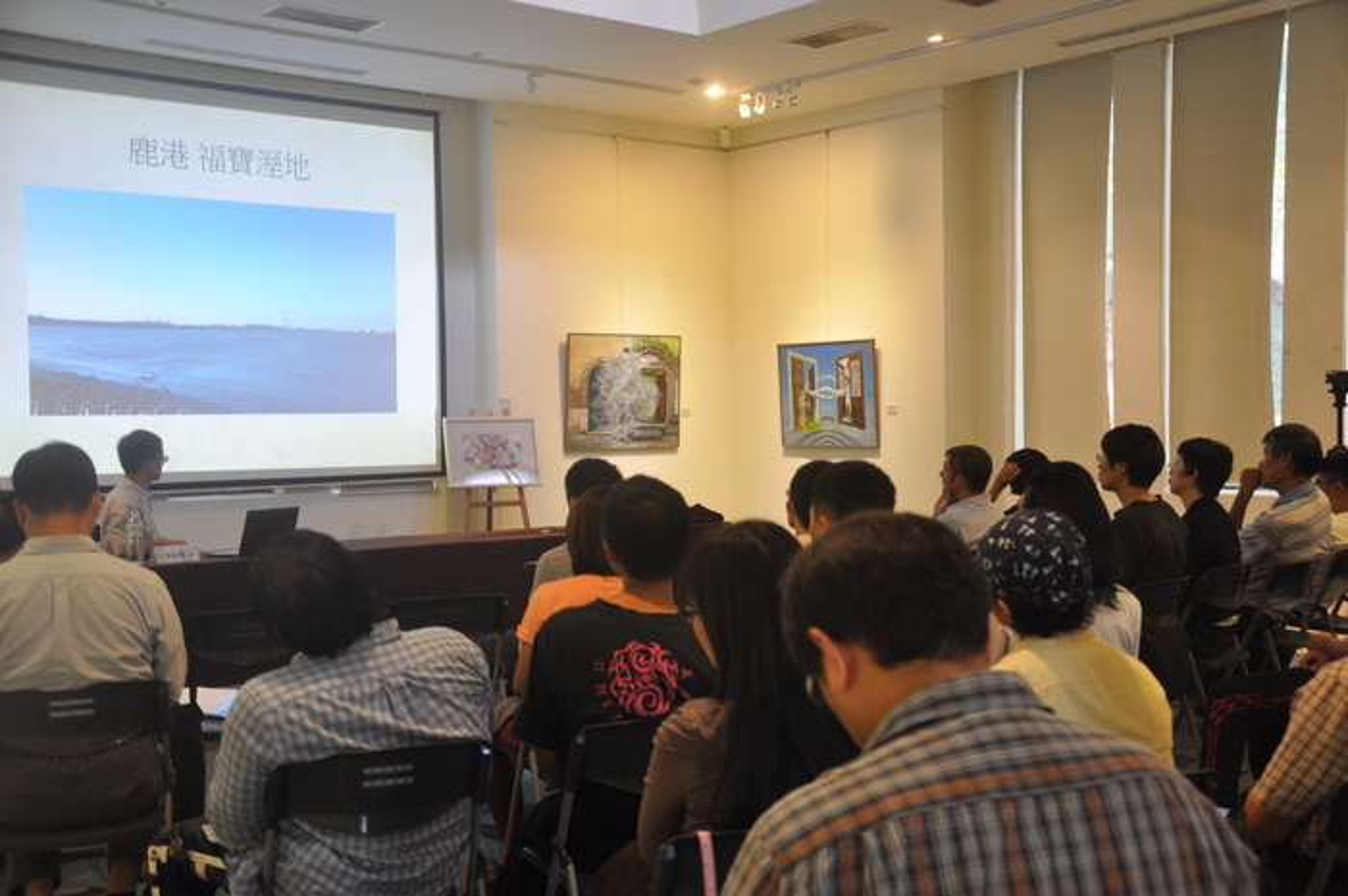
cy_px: 448
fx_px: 1683
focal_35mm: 45
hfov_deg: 43.6
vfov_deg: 29.8
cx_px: 674
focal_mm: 30
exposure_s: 1/15
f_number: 4.2
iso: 640
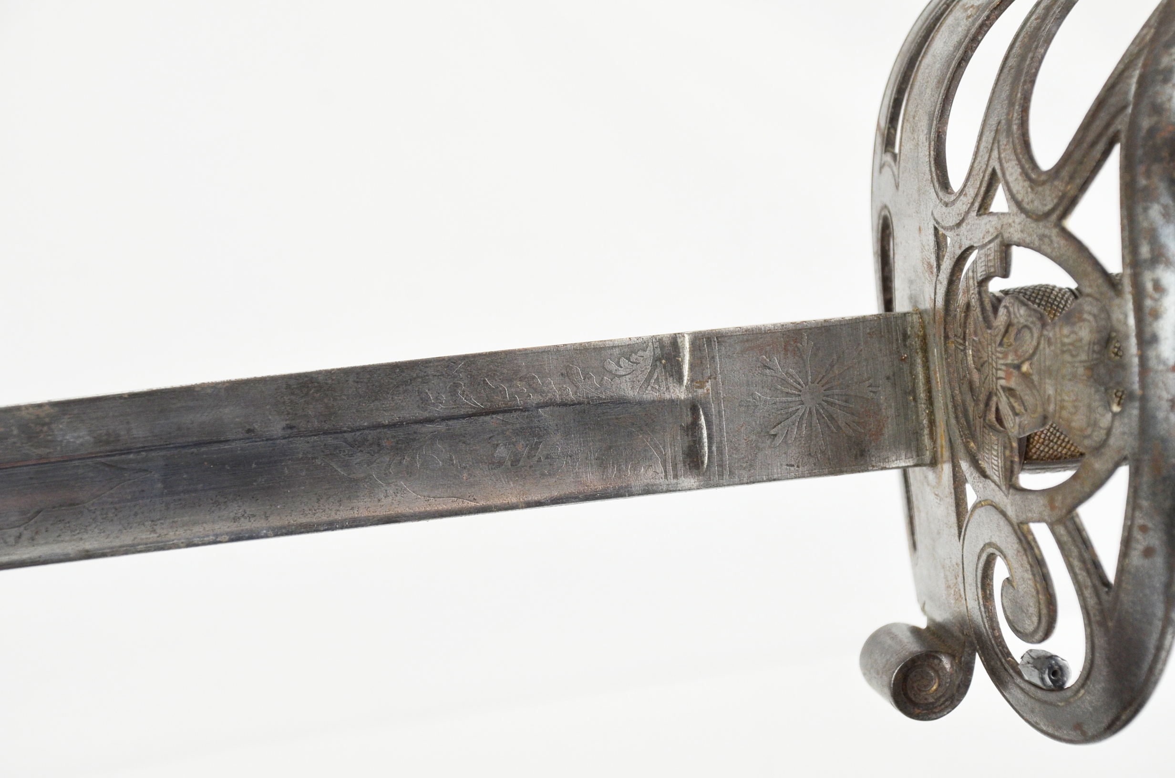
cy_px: 389
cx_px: 588
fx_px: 3909
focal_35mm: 120
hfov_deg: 17.1
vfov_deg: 11.4
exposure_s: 1/125
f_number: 9
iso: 720
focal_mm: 80
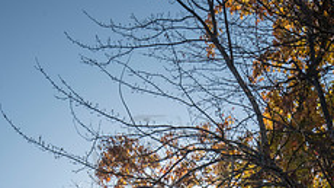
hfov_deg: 16.9
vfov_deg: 9.2
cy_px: 309
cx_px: 166
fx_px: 1124
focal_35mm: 127
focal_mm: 62
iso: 640
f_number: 20
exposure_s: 1/160
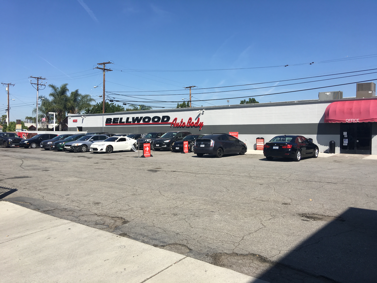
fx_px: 316
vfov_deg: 48.2
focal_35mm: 29
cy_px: 142
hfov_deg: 61.7
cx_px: 188
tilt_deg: +0.8
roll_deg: +0.1
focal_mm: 4.15
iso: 25
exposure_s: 1/1972
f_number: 2.2
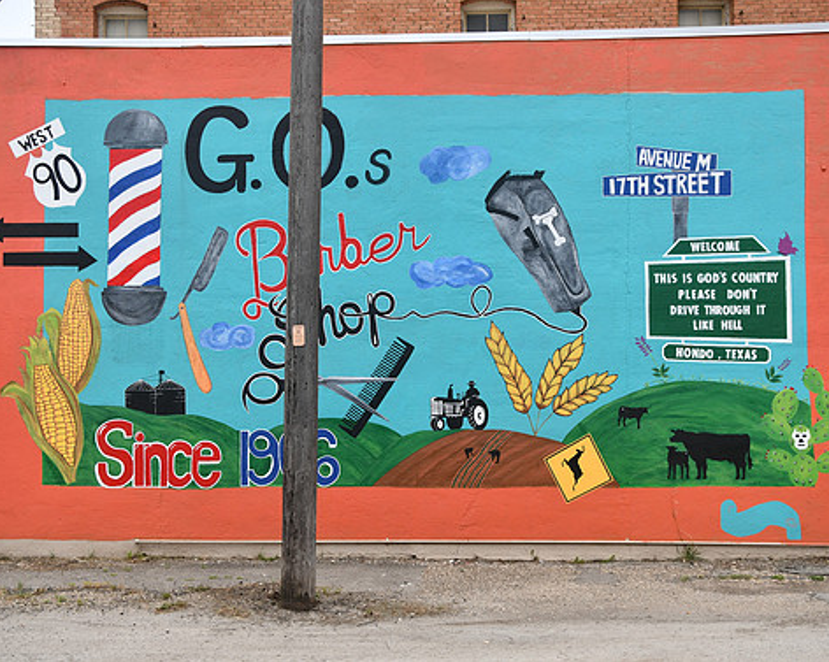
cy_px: 324
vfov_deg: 33.4
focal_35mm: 45
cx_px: 402
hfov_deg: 41.2
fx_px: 1103
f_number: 4.5
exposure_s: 1/80
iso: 100
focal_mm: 26
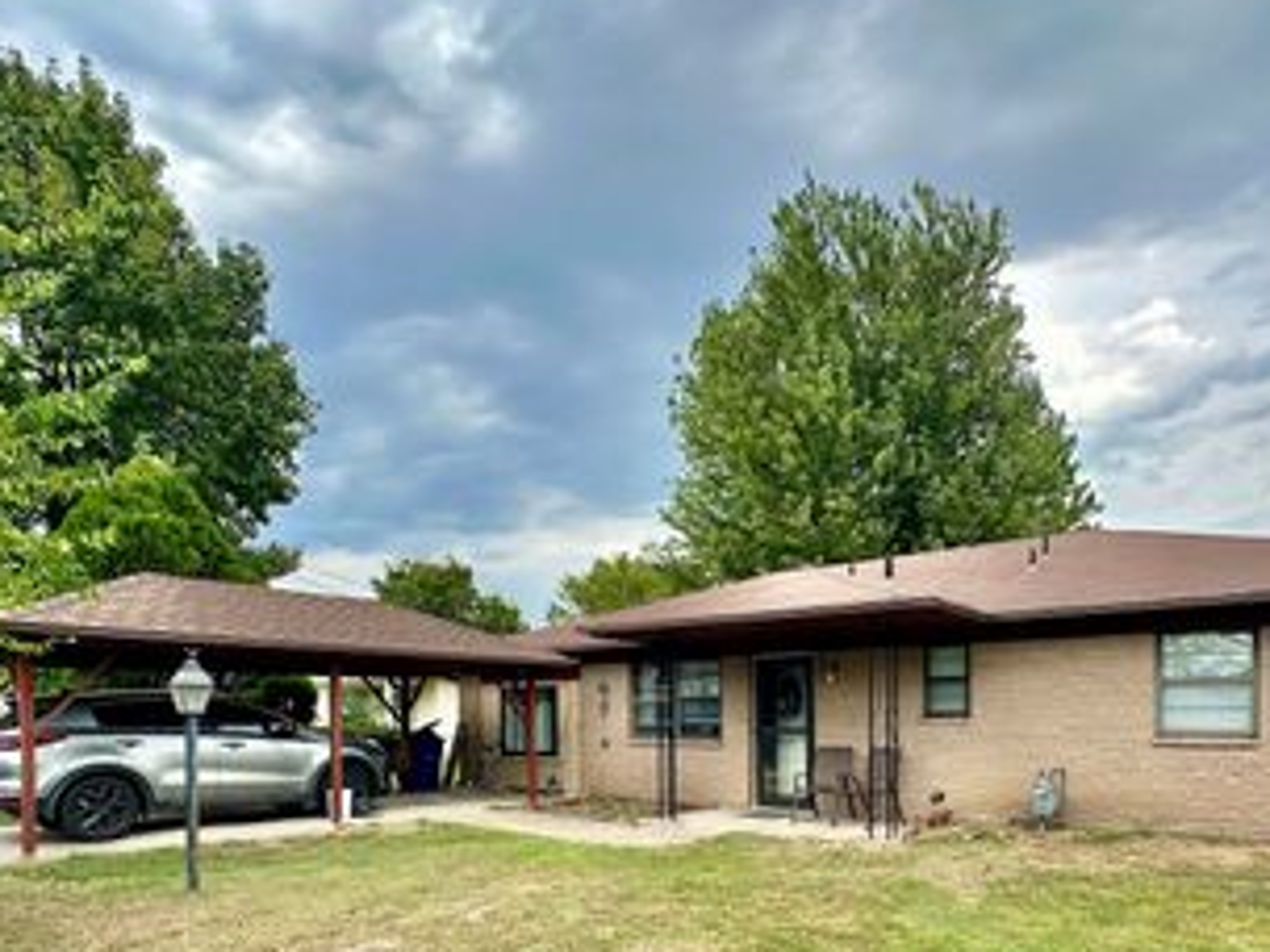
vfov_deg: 55.8
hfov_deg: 73.8
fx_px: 844
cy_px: 724
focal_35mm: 23
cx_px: 693
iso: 40
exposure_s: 1/785
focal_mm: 2.22
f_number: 2.2
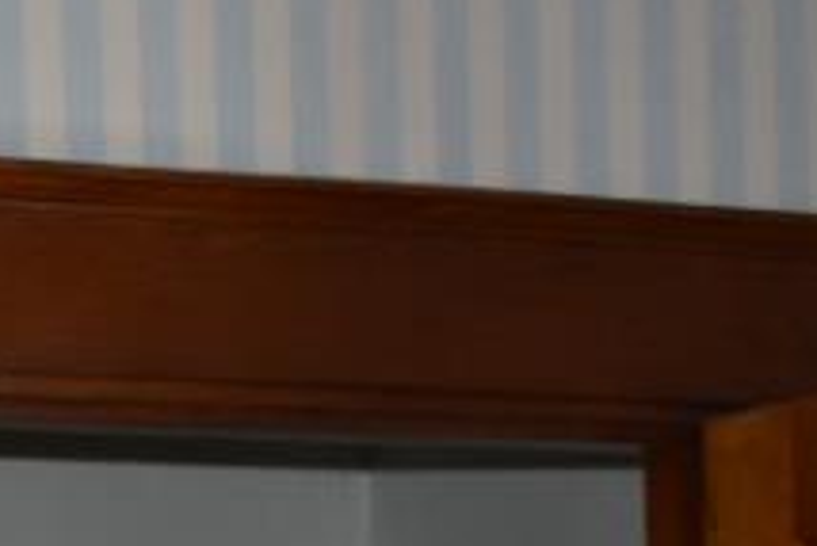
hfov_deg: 9.1
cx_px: -328
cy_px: 1493
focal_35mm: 220
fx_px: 5007
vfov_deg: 5.9
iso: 1000
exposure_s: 1/125
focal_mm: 21
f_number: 3.8
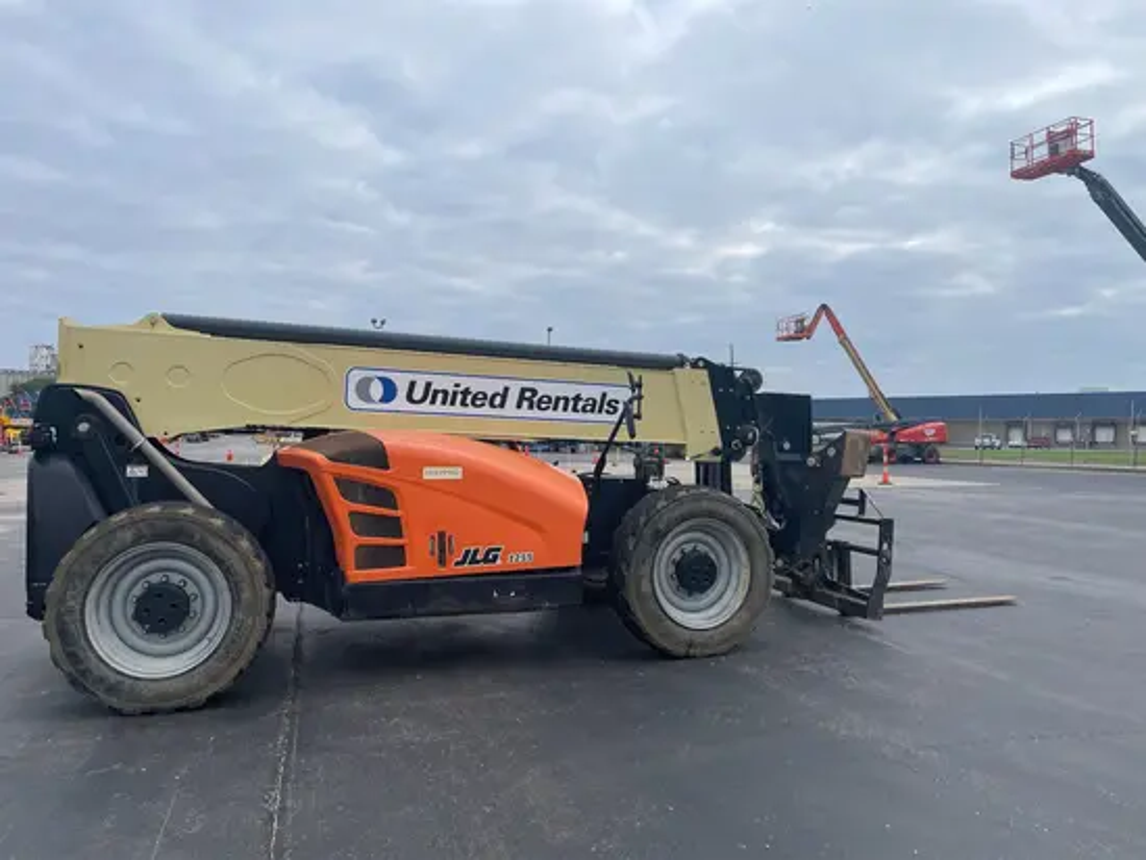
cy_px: 430
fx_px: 861
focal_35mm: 26
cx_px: 573
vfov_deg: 53.1
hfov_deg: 67.3
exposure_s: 1/3125
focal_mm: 4.2
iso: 32
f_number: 1.6
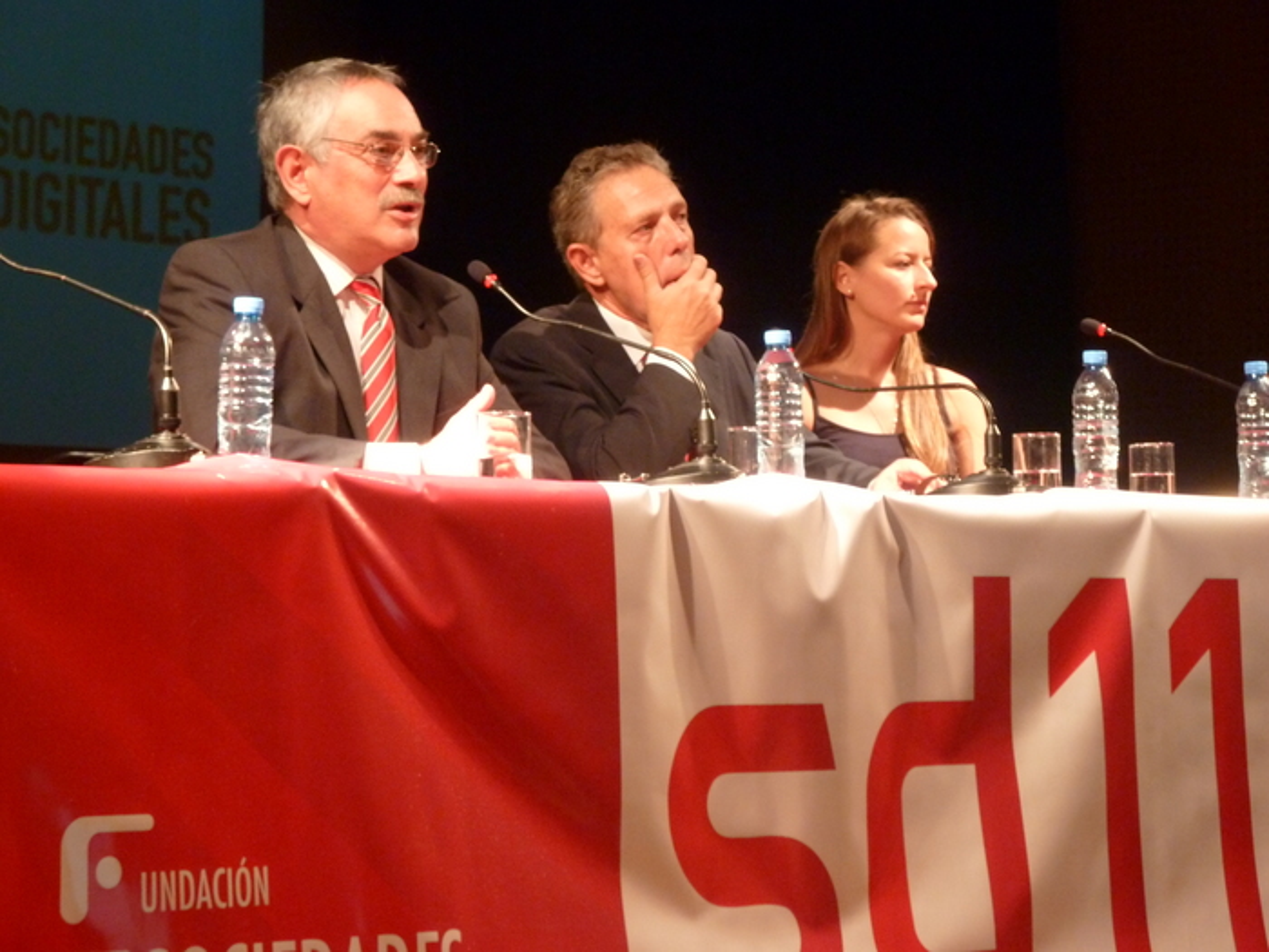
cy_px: 476
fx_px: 4069
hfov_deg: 17.7
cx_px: 634
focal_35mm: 111
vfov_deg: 13.3
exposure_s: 1/10
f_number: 4.4
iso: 400
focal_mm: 18.2
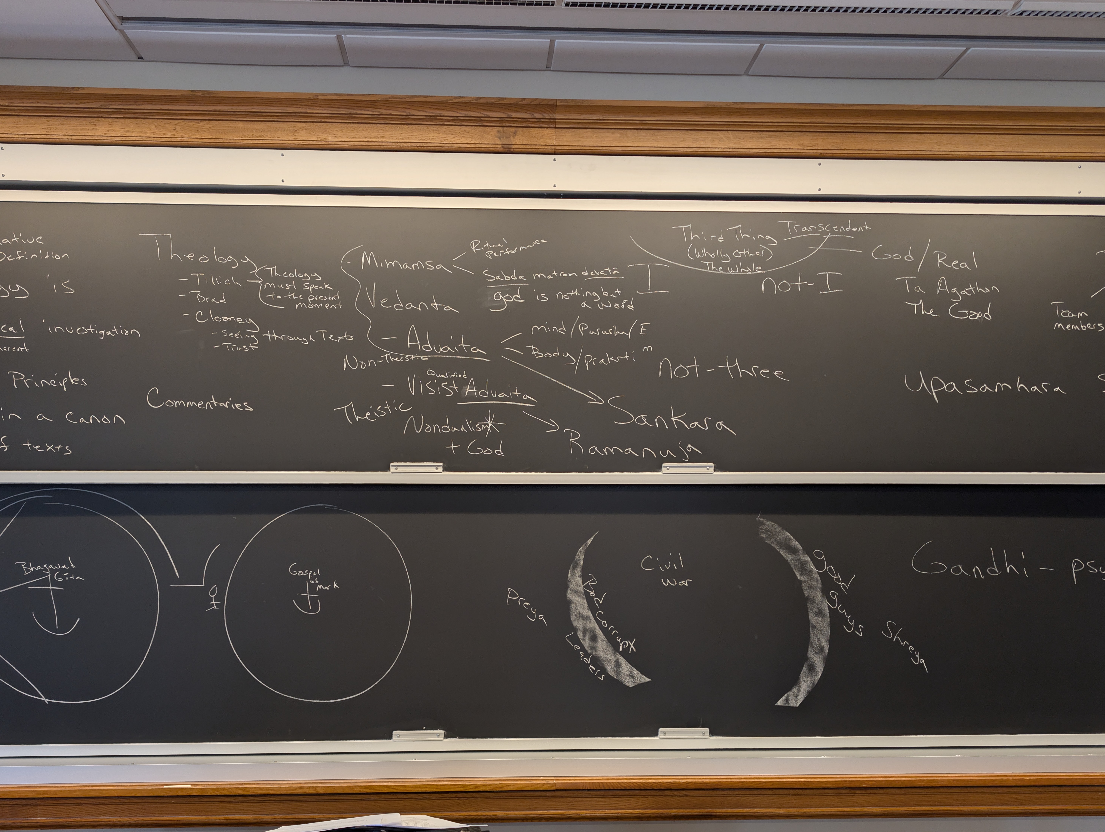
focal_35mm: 33
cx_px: 517
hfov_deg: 55.2
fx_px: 1055
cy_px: 548
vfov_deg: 42.5
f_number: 1.68
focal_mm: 6.9
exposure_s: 1/46.3
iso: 62
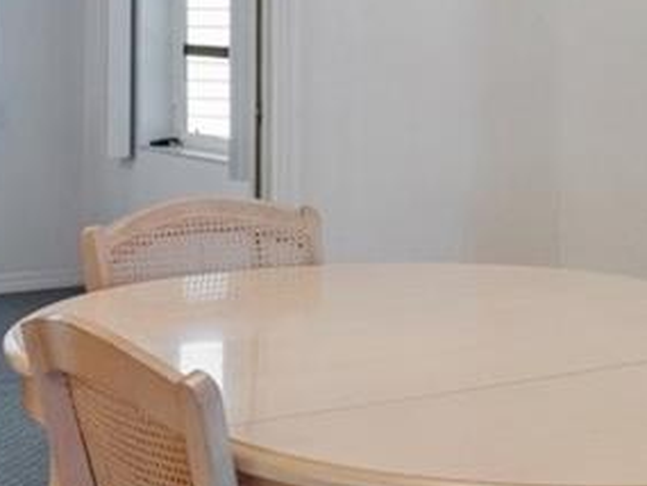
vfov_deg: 14.5
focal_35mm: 99
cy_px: -52
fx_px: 1859
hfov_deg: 19.5
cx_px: 513
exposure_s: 1/1.25
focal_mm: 12.3
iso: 250
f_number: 8
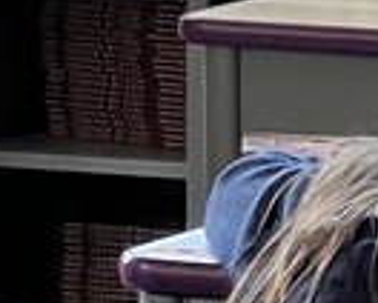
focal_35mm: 581
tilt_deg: -5.2
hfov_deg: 3.3
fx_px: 6509
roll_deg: -1.0
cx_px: 573
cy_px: -51
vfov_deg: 2.7
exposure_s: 1/60
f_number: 2.8
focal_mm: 9
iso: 250
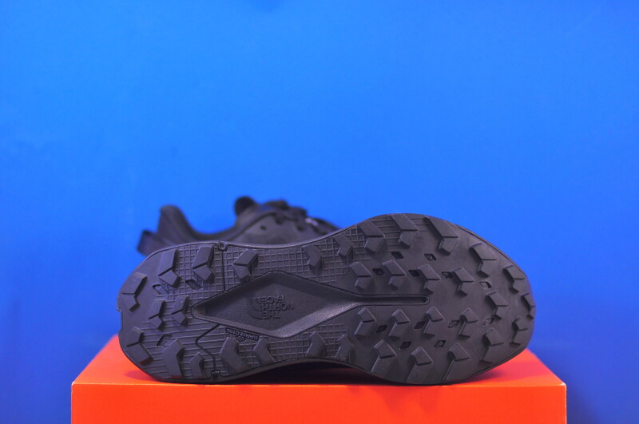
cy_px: 212
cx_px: 320
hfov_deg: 27.0
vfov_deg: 18.1
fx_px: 1329
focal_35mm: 75
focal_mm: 50
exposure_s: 1/320
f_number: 2.2
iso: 250
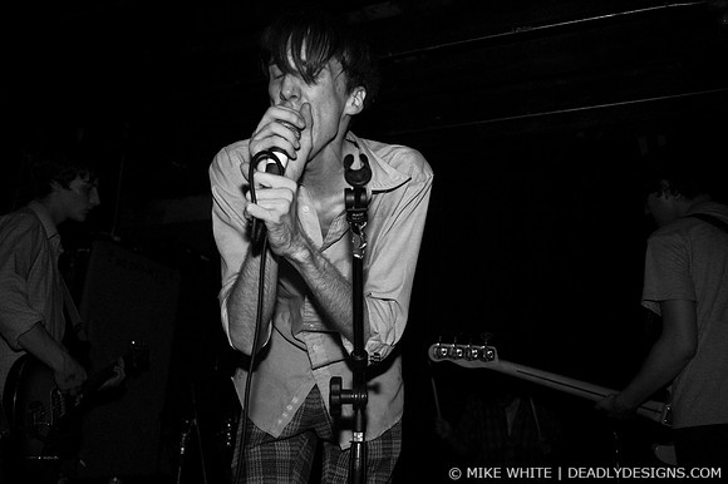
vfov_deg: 43.6
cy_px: 242
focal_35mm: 30
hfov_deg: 62.0
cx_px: 364
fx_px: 606
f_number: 2.8
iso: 1600
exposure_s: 1/30
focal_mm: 20
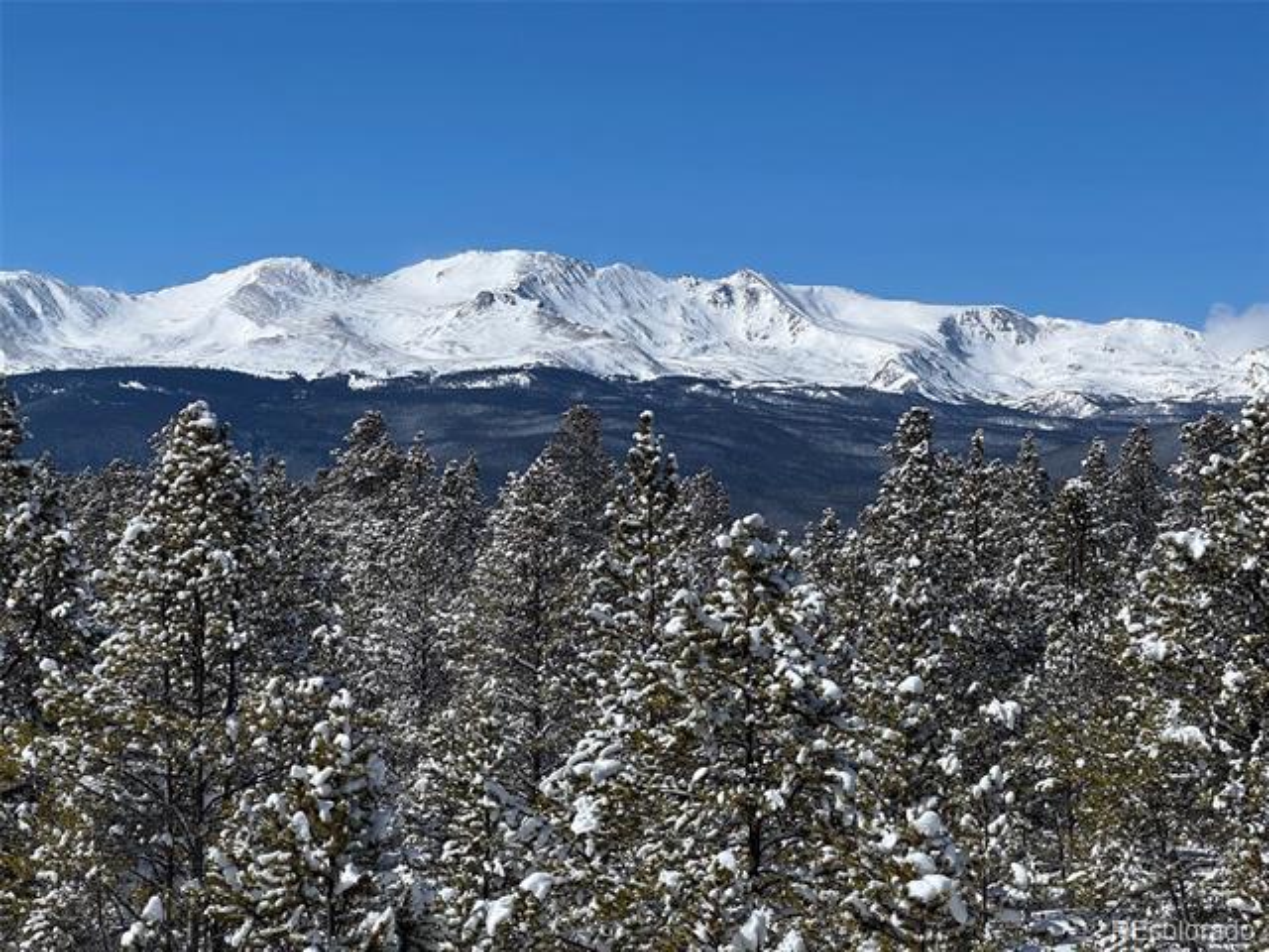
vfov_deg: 19.1
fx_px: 2823
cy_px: 476
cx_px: 634
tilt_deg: +1.8
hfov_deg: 25.3
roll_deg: +0.3
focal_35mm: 77
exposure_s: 1/2137
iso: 25
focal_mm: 9
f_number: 2.8
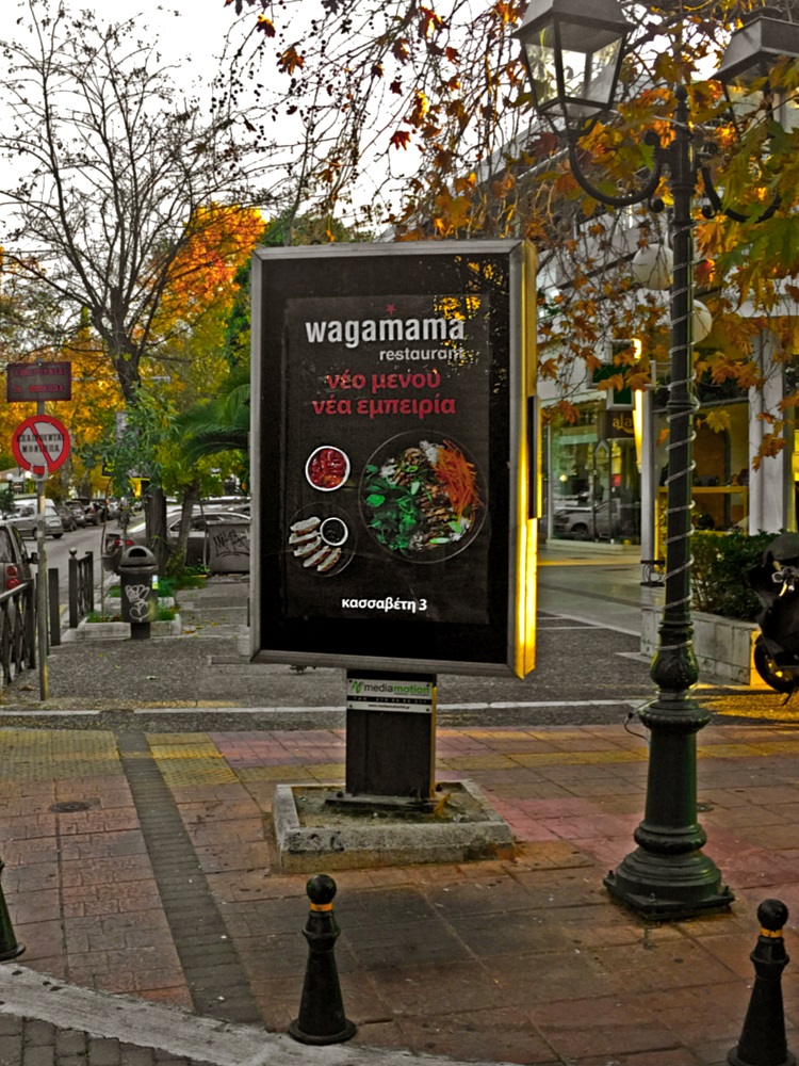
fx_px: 892
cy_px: 533
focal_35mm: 29
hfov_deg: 48.2
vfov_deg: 61.7
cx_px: 400
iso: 32
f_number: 2.2
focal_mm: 4.15
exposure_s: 1/132
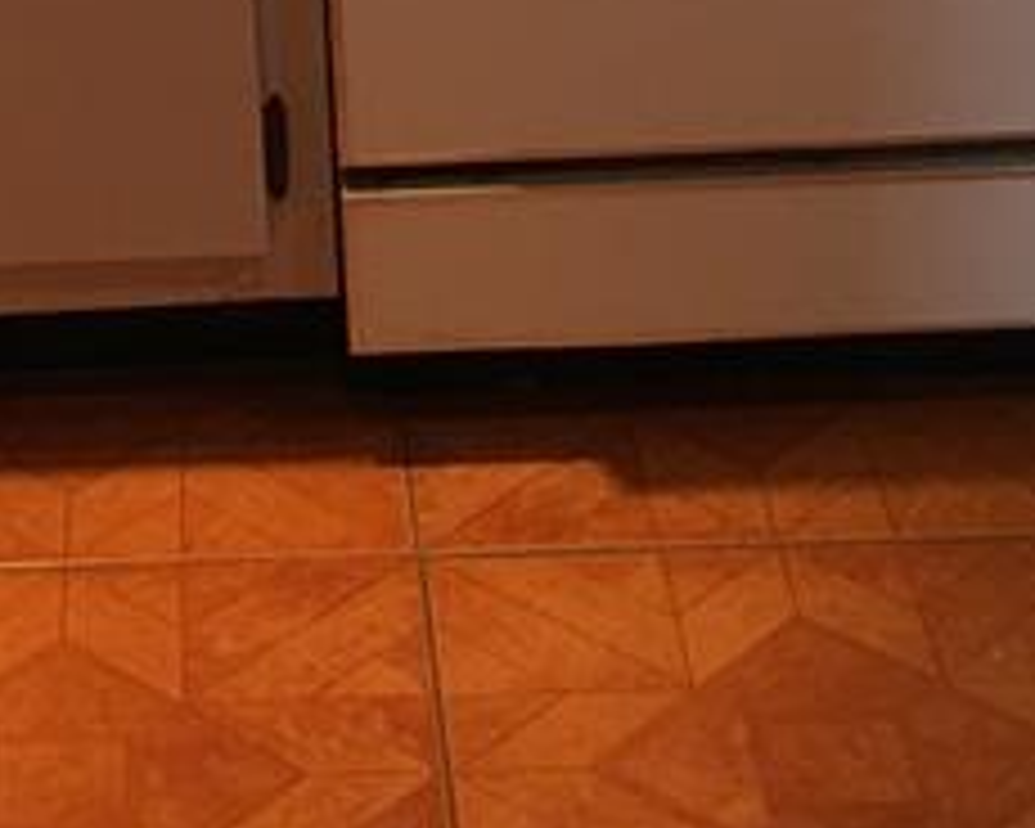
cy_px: -680
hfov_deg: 15.1
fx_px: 3860
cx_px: 58
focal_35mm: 126
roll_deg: +4.4
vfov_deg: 11.3
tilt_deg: -14.7
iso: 40
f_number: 2.2
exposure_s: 1/15
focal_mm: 4.15
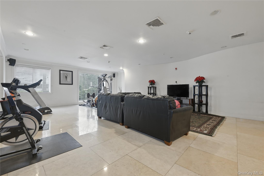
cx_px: 132
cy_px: 88
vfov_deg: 81.2
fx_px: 103
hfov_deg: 104.3
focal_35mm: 14
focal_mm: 14
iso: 100
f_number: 11
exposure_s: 1/2
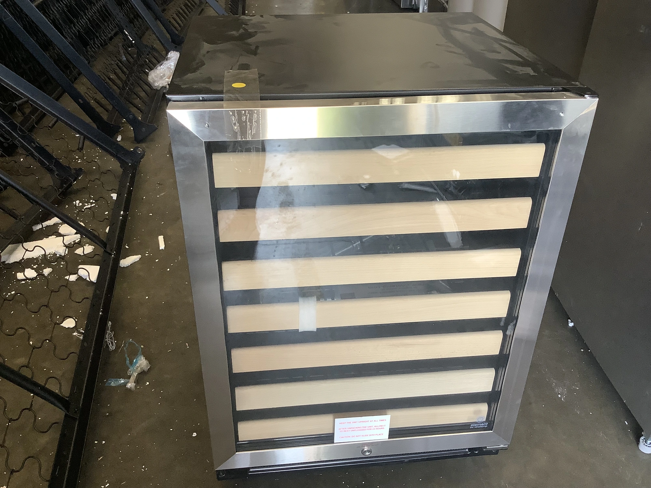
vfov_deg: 45.4
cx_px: 326
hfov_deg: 58.4
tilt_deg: -33.6
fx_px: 583
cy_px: 244
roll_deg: -1.6
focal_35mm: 31
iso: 100
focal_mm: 3.3
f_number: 2.4
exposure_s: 1/60
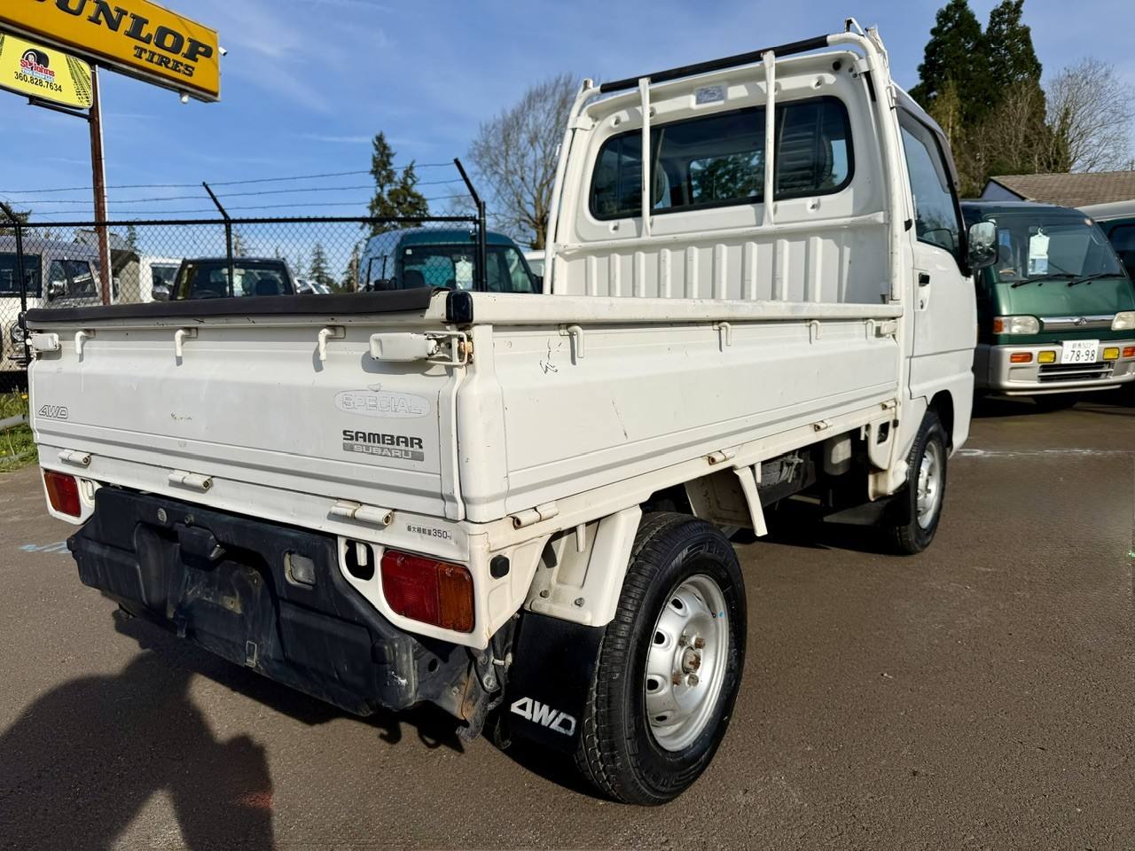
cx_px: 568
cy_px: 426
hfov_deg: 71.6
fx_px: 787
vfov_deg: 56.8
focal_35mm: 24
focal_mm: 6.76
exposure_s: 1/10309
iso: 80
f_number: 1.78
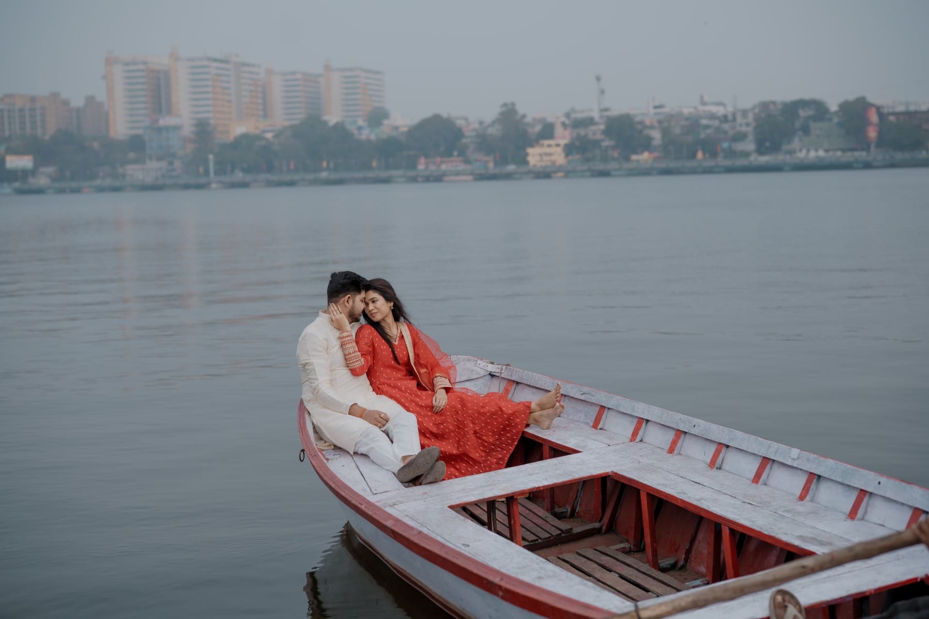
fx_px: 1290
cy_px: 310
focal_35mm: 50
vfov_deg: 27.0
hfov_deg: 39.6
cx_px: 464
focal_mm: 50
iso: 100
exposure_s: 1/2000
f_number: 2.2
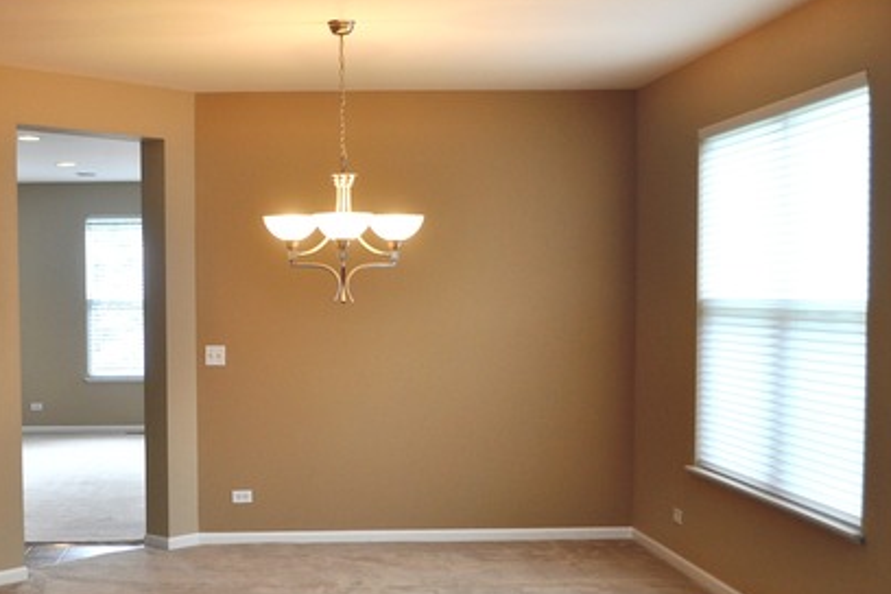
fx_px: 1163
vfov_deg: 28.6
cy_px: 309
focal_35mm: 47
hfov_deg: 40.8
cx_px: 231
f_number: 4
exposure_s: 1/60
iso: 400
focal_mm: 20
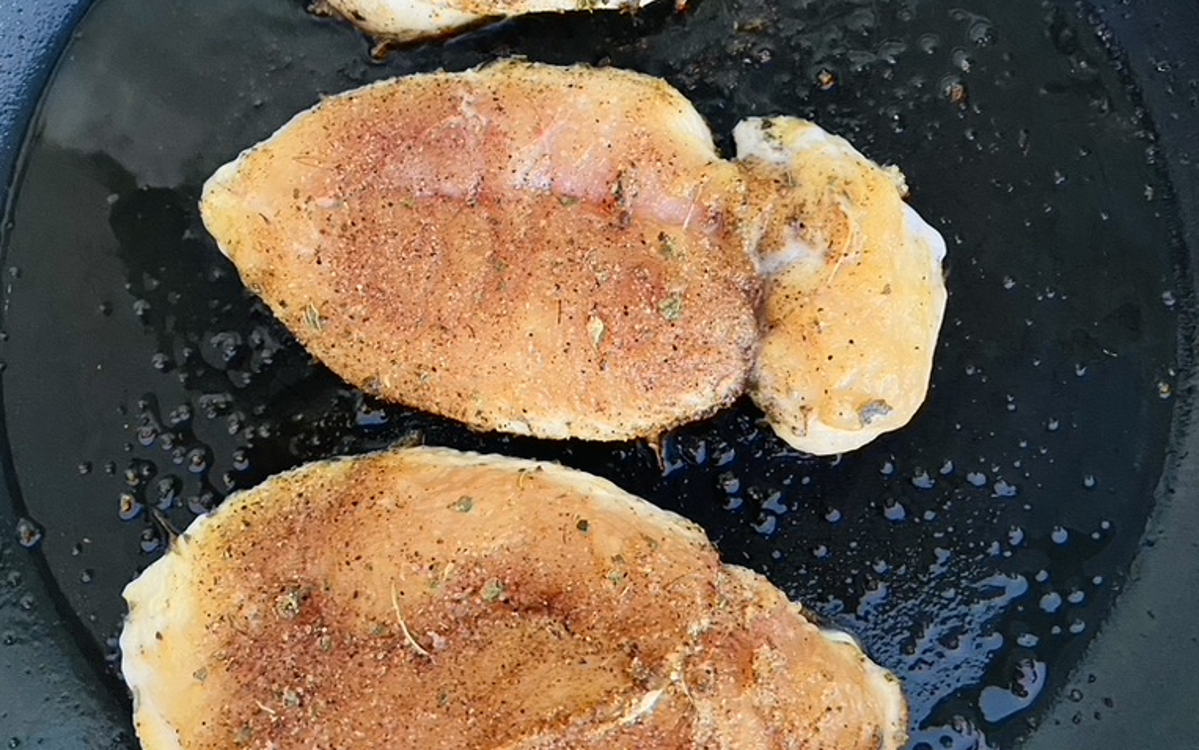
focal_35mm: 37
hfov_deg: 52.7
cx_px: 597
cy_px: 269
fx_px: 1209
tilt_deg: -79.6
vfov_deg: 34.2
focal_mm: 4.25
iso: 640
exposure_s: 1/30
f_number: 1.8
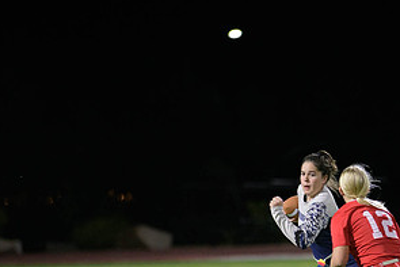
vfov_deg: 3.5
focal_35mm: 393
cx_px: 320
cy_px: 222
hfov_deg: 5.2
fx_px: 4369
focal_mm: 200
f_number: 2.8
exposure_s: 1/640
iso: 4000
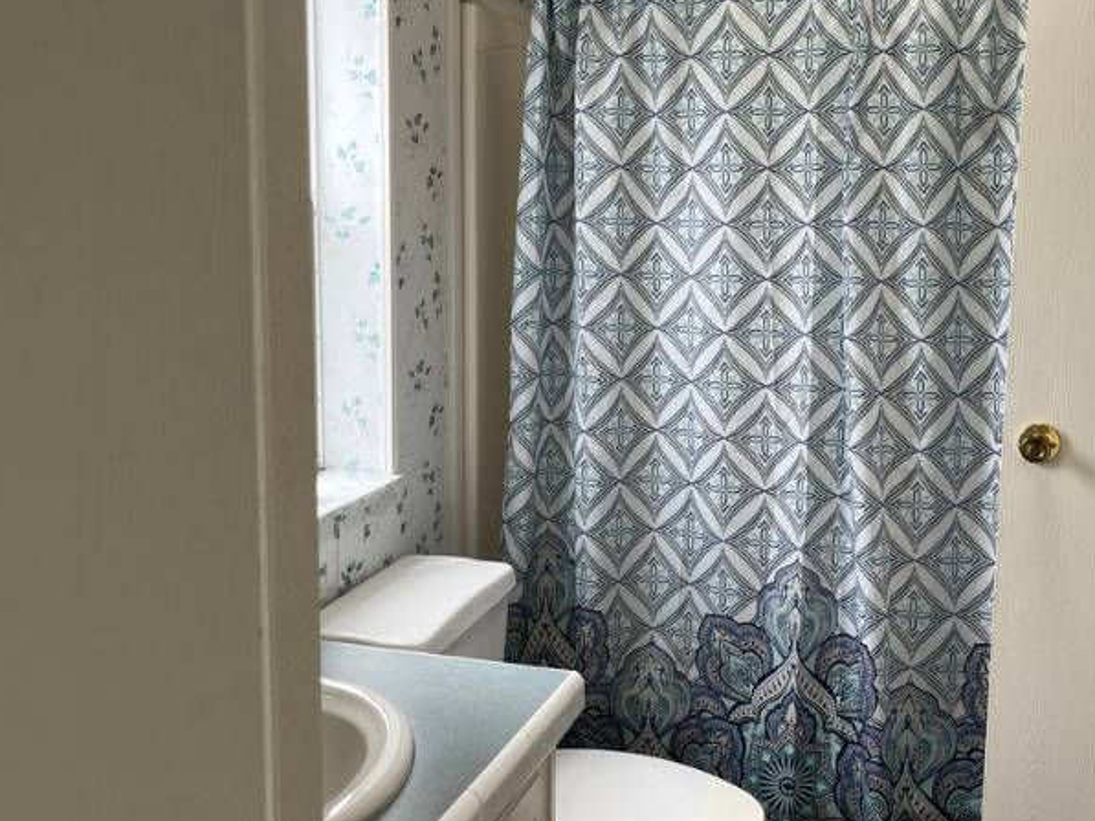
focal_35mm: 37
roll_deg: -0.9
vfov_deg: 38.7
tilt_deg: -9.0
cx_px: 636
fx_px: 1171
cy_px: 404
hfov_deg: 49.9
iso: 32
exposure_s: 1/146
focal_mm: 5.1
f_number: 1.6
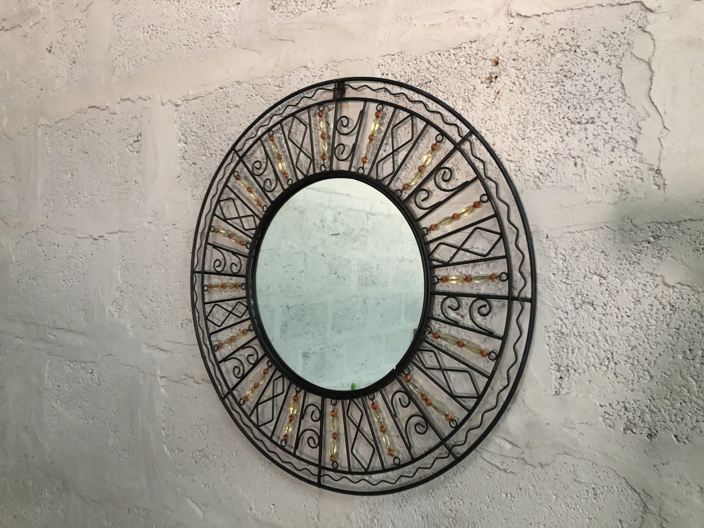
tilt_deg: -2.1
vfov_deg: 49.7
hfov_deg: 63.4
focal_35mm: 28
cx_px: 352
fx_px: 569
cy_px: 264
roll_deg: -1.5
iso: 100
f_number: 1.8
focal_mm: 3.99
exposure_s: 1/14
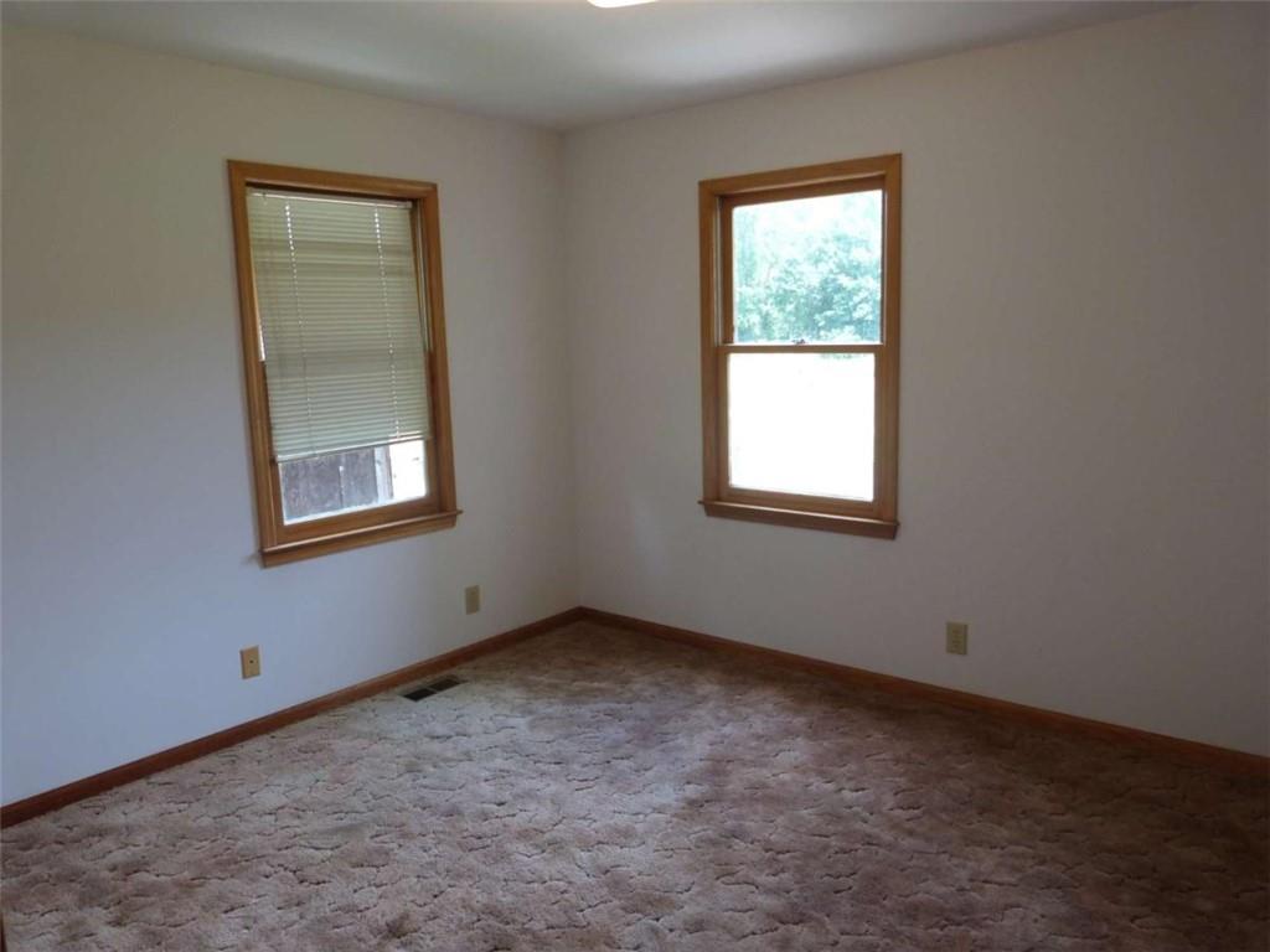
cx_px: 635
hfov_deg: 69.4
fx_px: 917
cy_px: 476
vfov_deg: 54.9
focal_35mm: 25
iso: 125
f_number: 2.8
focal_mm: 4.5
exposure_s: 1/60
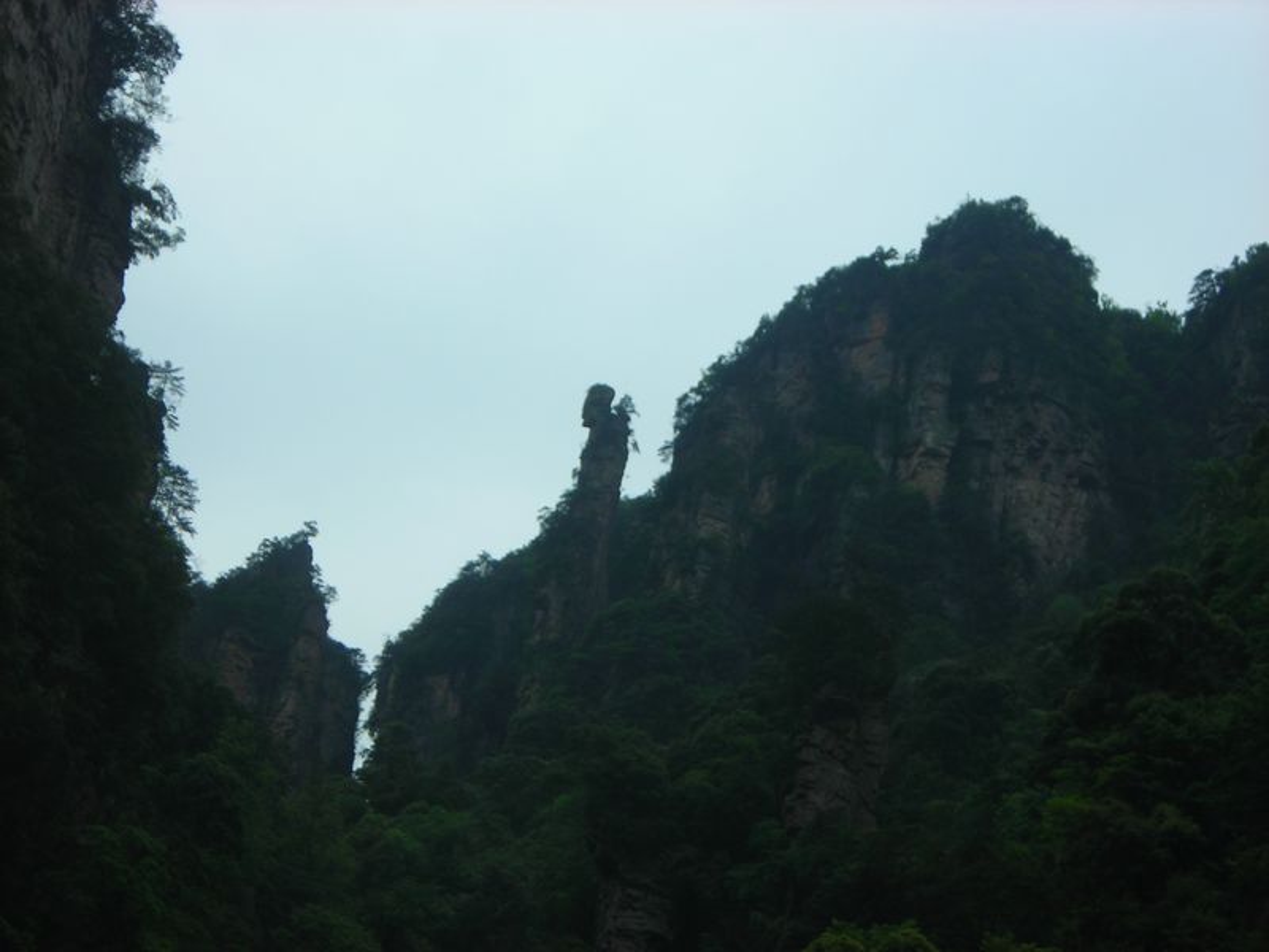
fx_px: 3776
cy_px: 476
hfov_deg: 19.1
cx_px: 634
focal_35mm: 103
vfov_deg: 14.4
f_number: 4.9
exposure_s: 1/118
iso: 50
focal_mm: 17
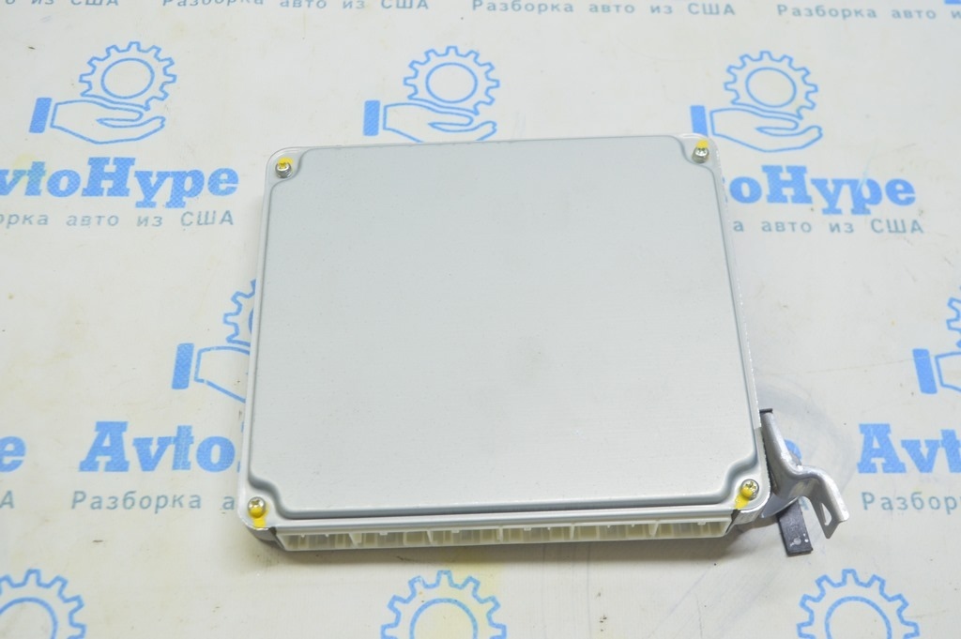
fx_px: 1080
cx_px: 480
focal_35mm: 40
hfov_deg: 48.0
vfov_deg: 33.0
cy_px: 320
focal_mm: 27
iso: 400
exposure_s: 1/20
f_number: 5.6
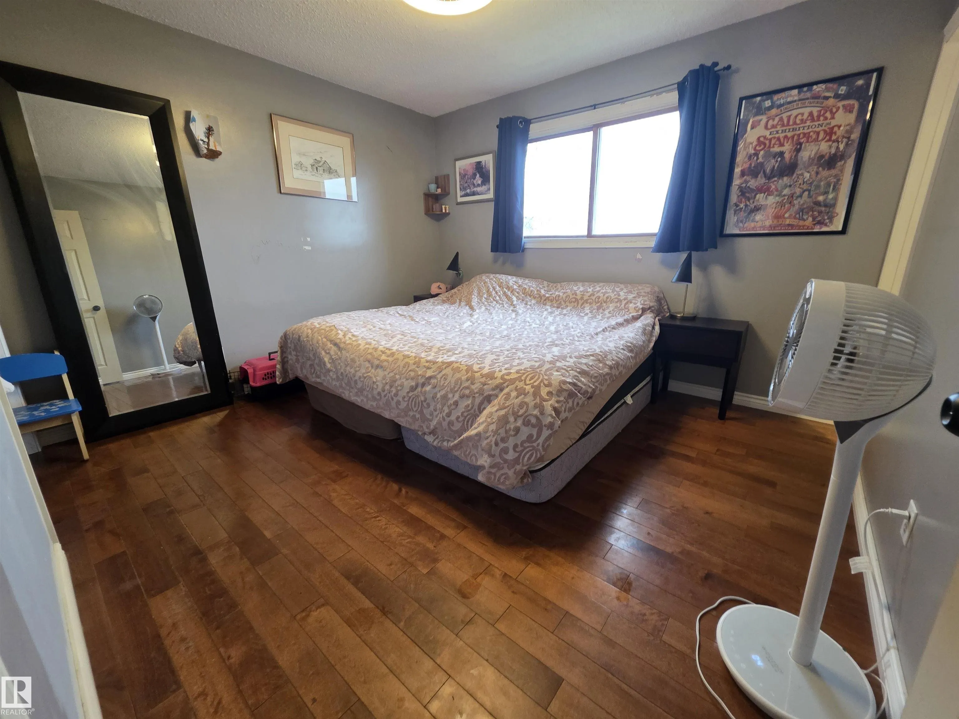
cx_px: 480
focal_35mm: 13
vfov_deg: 89.9
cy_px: 360
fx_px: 360
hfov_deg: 106.2
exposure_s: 1/60
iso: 320
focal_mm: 2.2
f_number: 1.9
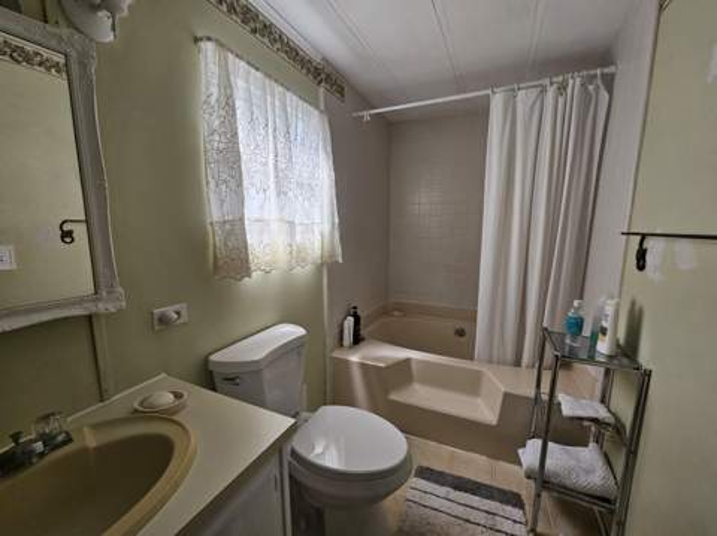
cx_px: 358
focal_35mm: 13
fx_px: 269
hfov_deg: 106.2
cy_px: 268
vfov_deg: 89.8
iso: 100
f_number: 2.2
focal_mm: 2.2
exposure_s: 1/60
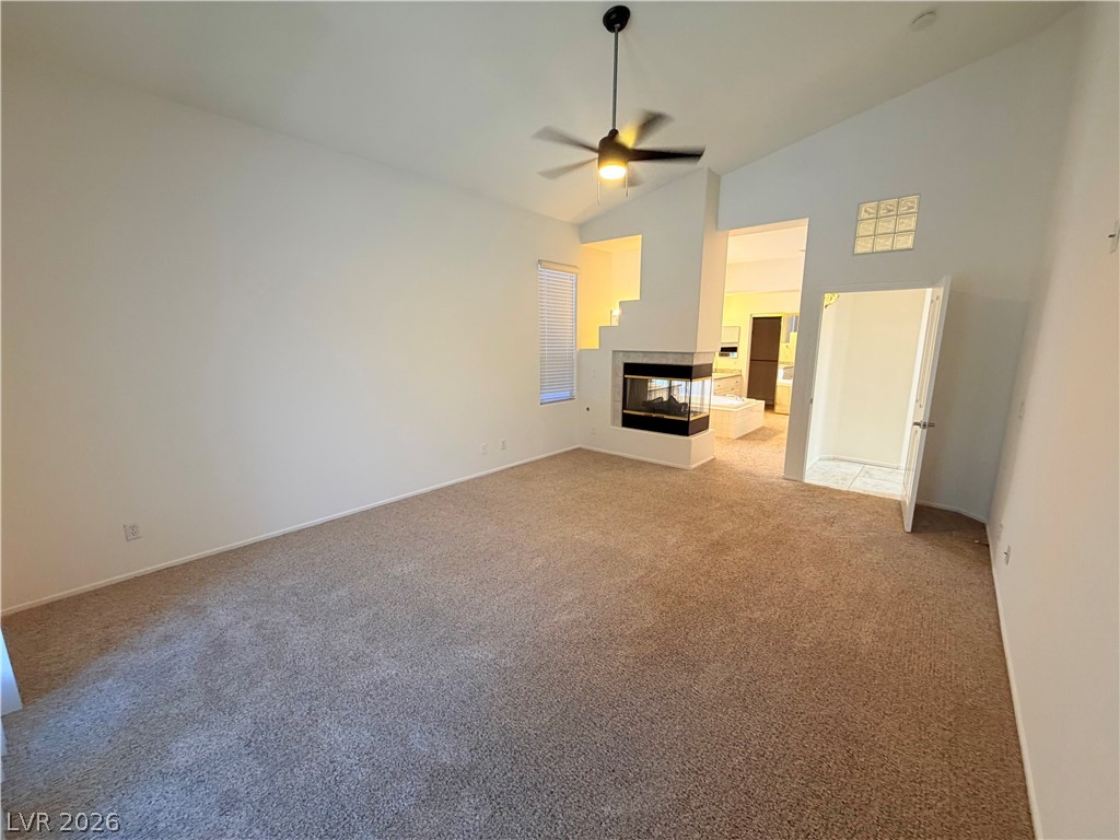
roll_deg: +0.4
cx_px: 560
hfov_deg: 102.1
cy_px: 420
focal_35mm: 14
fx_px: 453
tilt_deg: -10.7
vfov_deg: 85.7
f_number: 2.2
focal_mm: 2.22
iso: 250
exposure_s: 1/60
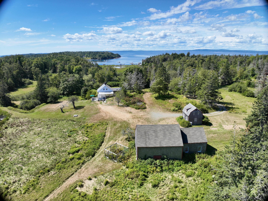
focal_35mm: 24
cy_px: 100
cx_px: 134
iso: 100
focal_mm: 12.29
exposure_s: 1/2000
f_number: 2.8
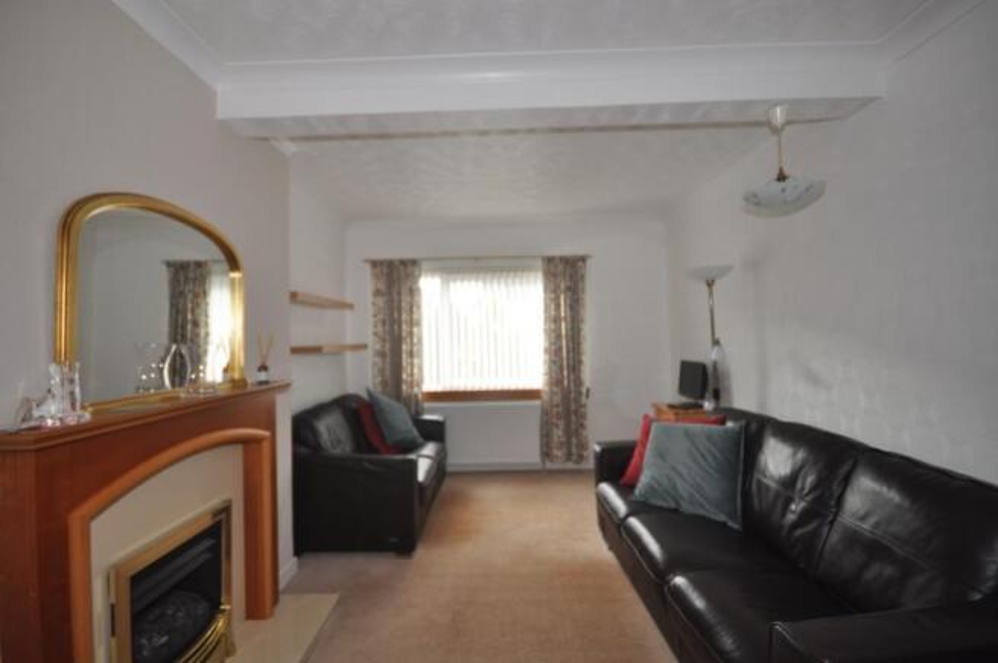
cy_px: 332
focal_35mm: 15
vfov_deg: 77.2
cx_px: 499
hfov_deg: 100.4
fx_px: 415
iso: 400
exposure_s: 1/125
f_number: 5.6
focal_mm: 10
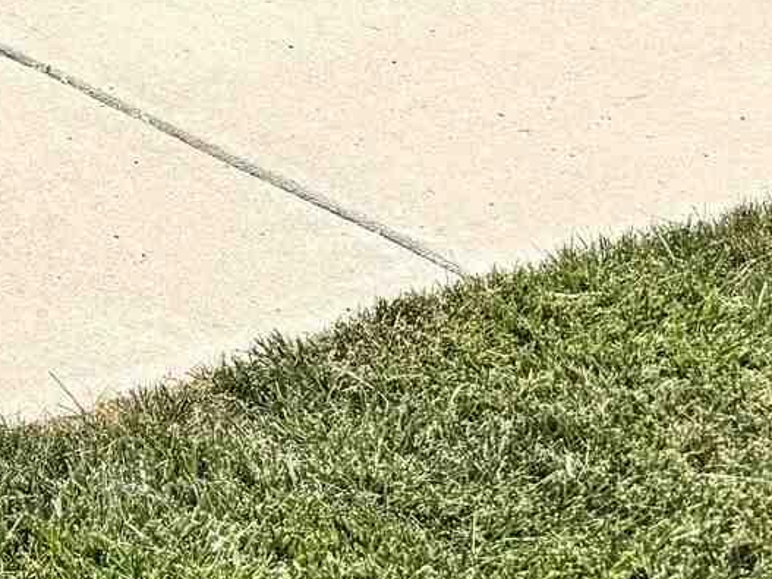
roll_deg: -1.2
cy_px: -877
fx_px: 3122
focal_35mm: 140
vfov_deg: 9.3
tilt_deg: -4.9
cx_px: -936
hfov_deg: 12.0
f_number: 1.78
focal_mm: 6.76
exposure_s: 1/3802
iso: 80
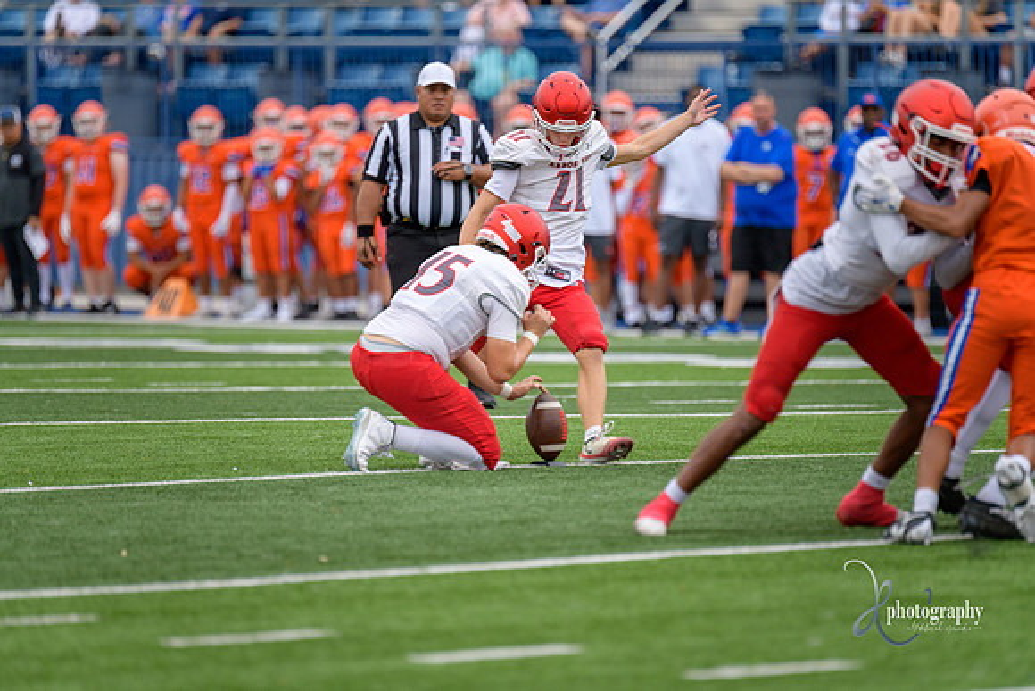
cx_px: 518
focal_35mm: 300
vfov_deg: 4.6
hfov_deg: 6.9
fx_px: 8627
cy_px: 346
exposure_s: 1/800
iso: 280
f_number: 2.8
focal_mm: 300
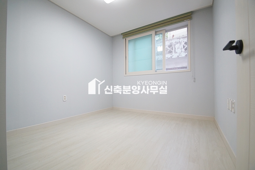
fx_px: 106
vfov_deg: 77.2
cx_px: 128
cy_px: 85
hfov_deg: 100.4
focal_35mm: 15
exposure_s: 1/100
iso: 800
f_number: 4
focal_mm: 10
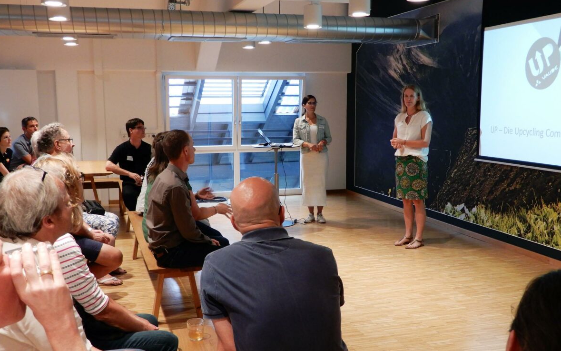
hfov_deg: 48.2
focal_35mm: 41
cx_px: 283
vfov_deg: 31.2
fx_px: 627
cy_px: 201
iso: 250
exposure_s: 1/30
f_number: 4
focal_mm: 6.8
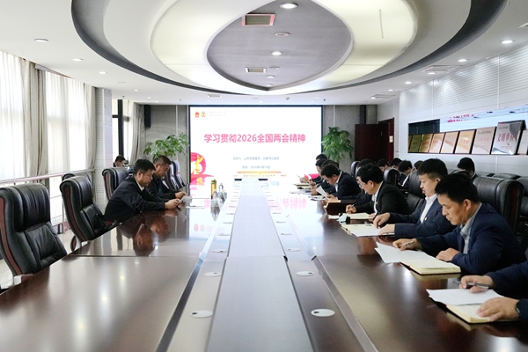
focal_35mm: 33
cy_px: 176
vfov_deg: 40.0
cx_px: 264
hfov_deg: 57.2
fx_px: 484
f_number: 4.5
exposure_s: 1/1000
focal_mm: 33
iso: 6400
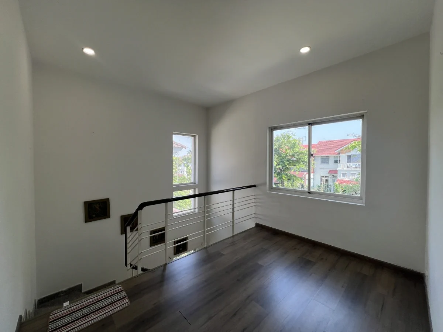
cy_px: 166
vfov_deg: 89.9
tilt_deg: -0.9
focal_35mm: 13
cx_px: 222
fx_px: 166
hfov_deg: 106.2
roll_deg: -0.5
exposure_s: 1/145
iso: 32
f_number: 1.8
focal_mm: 1.57
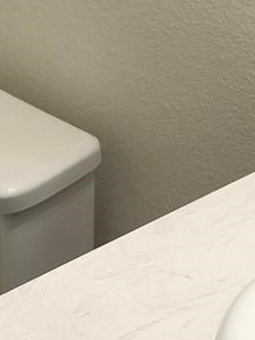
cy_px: 134
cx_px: 269
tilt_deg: -28.2
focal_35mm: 126
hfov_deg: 11.6
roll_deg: -2.1
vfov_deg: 15.6
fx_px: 1237
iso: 25
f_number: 1.8
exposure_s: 1/30
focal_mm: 4
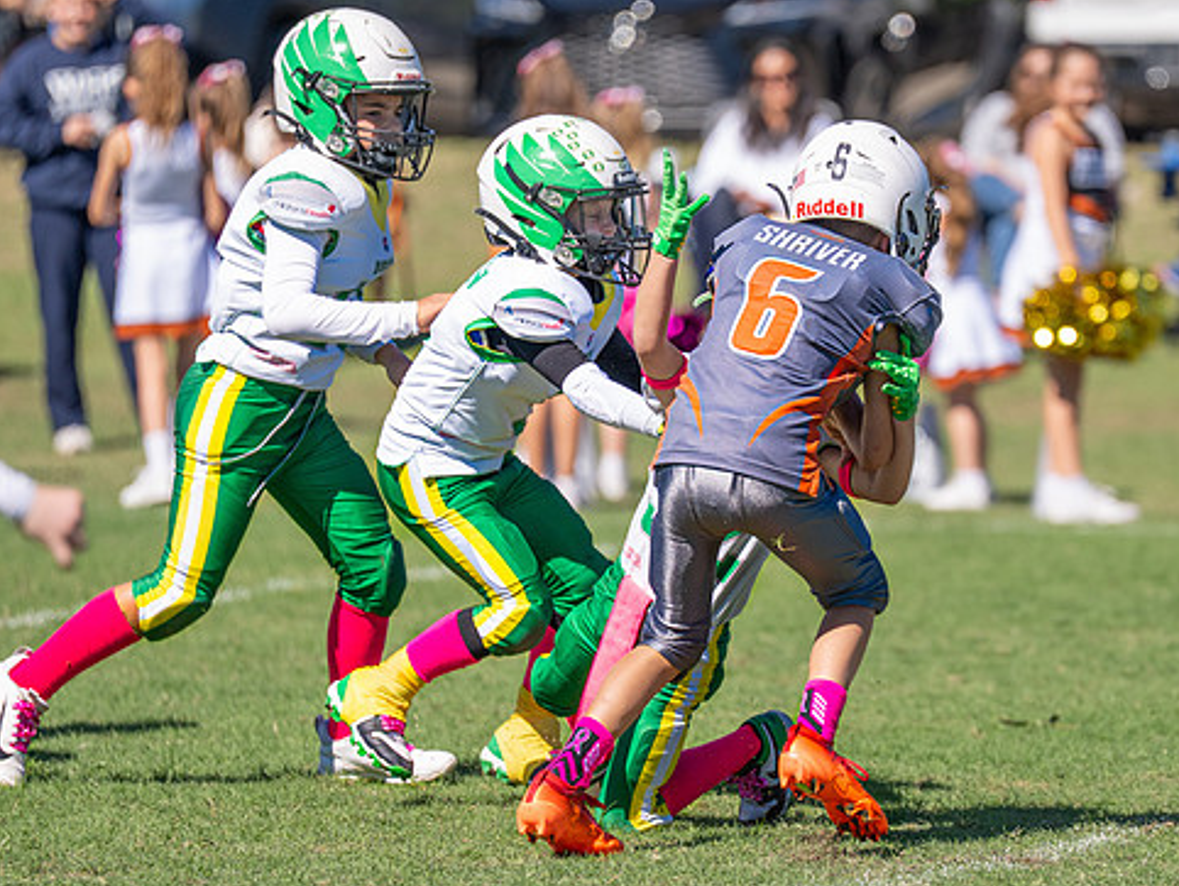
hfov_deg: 5.4
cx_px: 872
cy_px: 453
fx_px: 12608
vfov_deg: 4.0
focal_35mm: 370
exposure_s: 1/3200
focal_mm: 200
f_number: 2.8
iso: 160
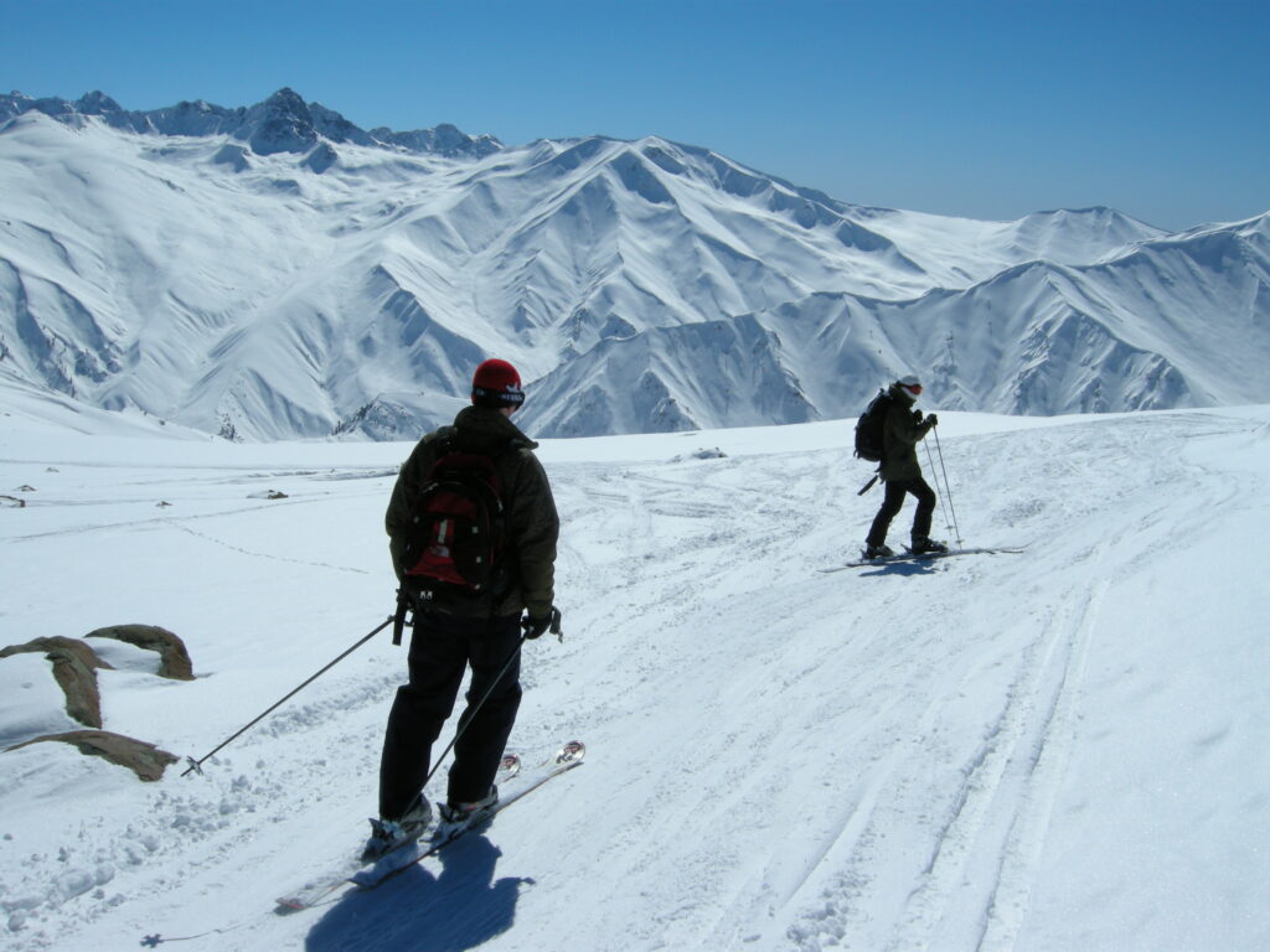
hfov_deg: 52.6
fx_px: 1284
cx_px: 635
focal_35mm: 35
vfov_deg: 40.7
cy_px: 476
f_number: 7.6
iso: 64
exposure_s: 1/686
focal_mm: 7.5
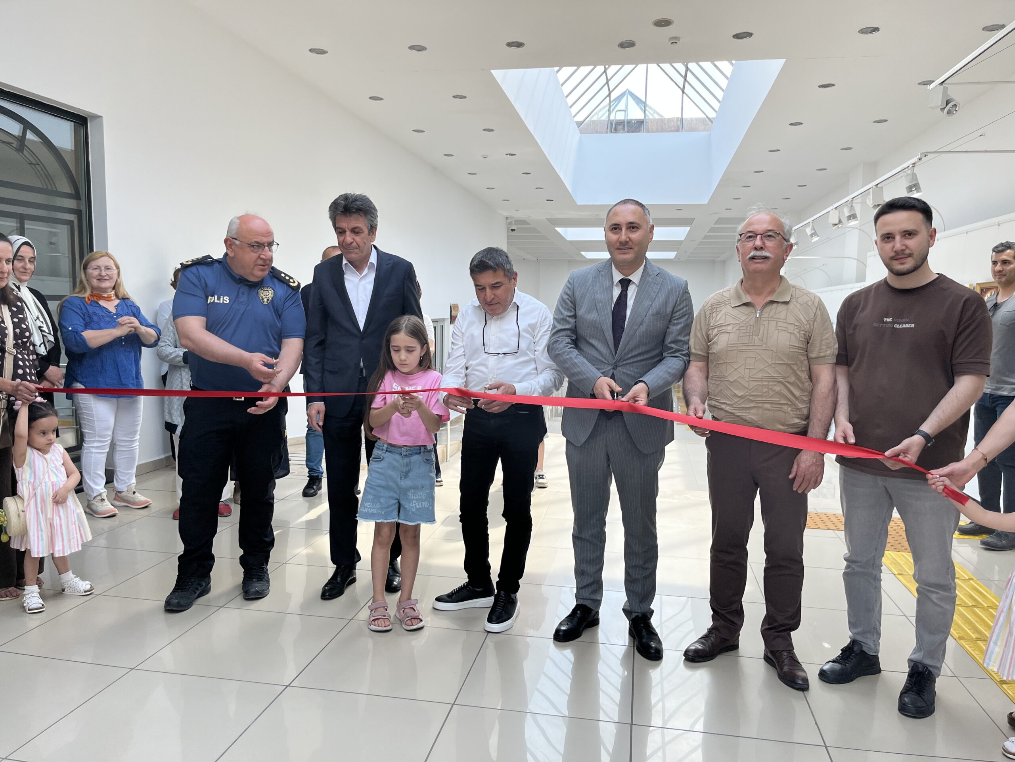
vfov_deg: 53.1
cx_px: 508
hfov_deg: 67.3
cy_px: 381
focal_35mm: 26
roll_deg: -1.4
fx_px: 762
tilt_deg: -5.0
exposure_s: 1/376
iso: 50
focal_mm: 5.1
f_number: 1.6
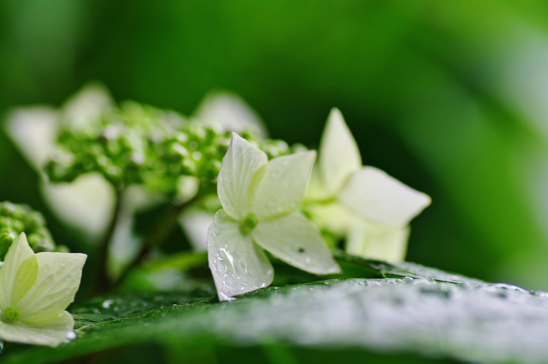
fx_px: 2053
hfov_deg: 15.2
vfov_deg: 10.1
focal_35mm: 135
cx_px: 274
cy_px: 182
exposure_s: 1/40
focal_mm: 90
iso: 125
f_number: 3.2
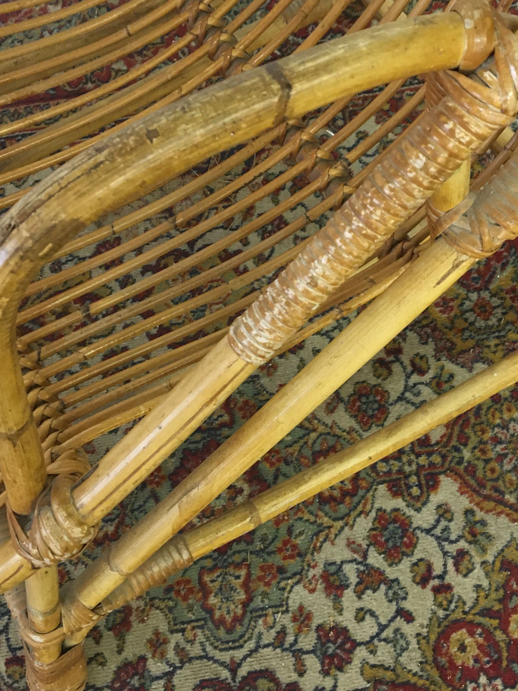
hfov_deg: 30.8
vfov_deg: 40.4
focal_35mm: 47
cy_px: 321
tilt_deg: -64.0
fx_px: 938
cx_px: 302
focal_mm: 4.15
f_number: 2.2
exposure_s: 1/17
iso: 200
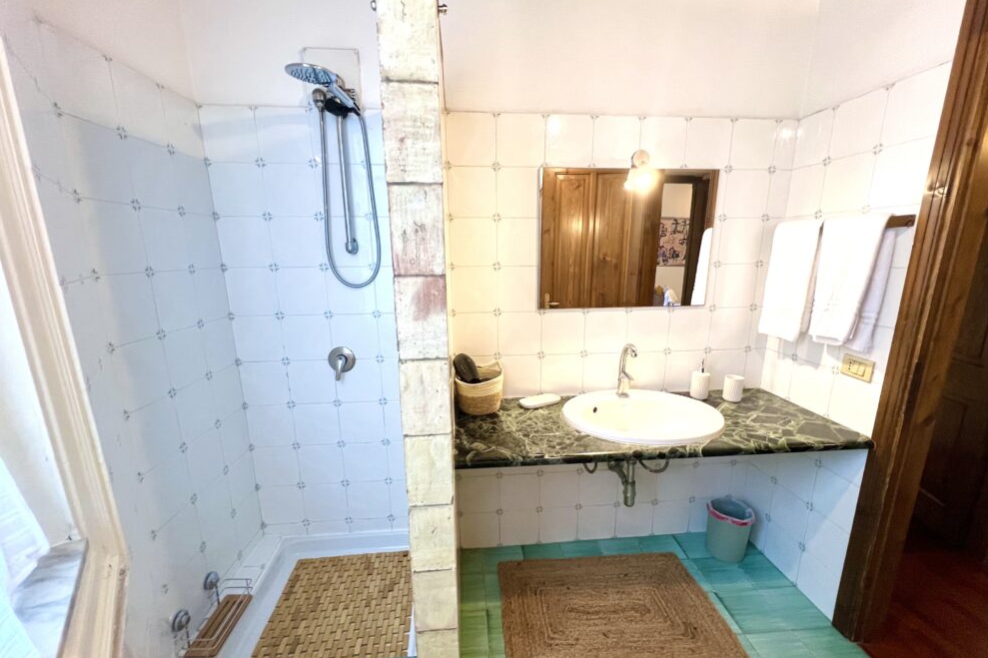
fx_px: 384
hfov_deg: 104.3
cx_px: 496
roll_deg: +0.1
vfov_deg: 81.1
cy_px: 348
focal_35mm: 14
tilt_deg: -13.4
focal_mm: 1.57
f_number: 1.8
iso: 200
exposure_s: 1/100
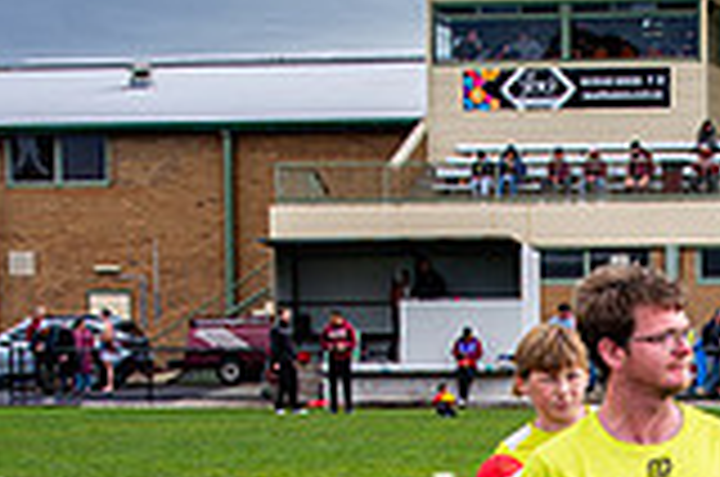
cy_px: 742
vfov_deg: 8.6
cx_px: 718
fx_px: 3094
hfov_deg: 13.1
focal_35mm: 155
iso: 100
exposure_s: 1/160
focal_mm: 22
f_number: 7.1
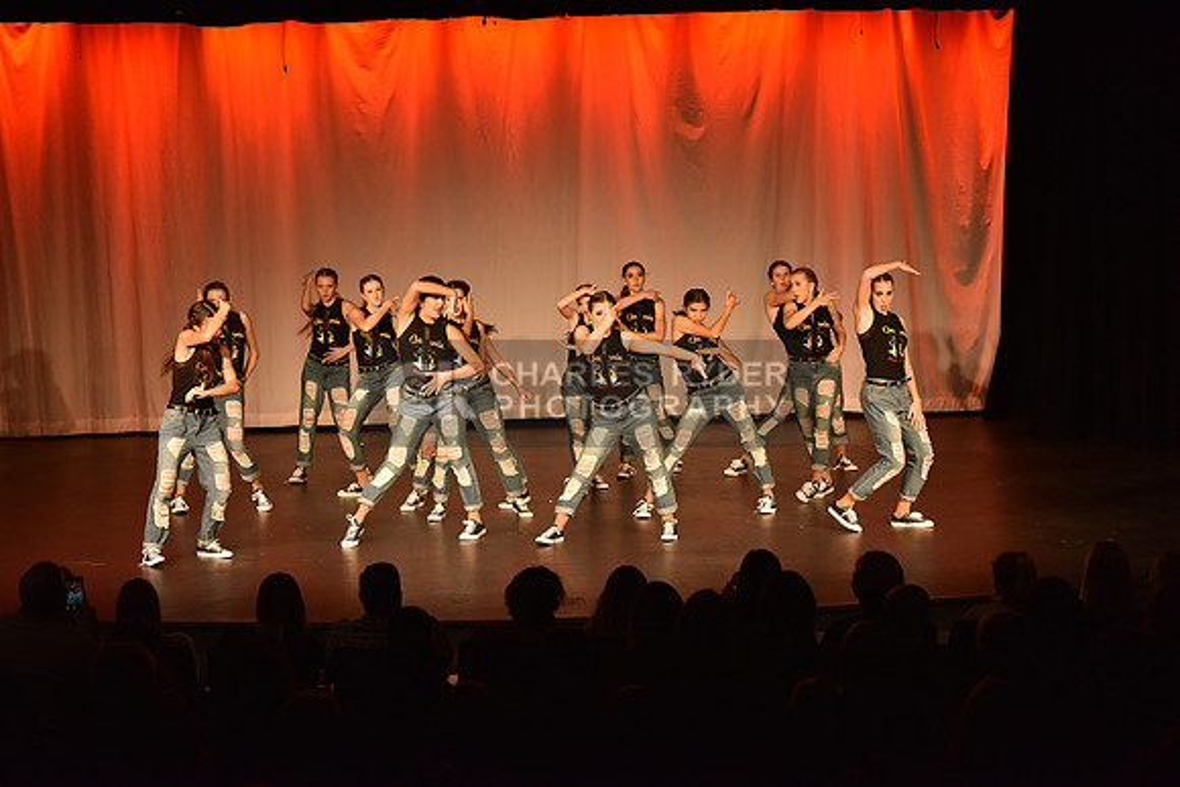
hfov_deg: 23.6
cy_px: 394
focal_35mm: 86
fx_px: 2819
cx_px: 590
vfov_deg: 15.9
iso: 2000
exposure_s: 1/500
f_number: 4
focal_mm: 86
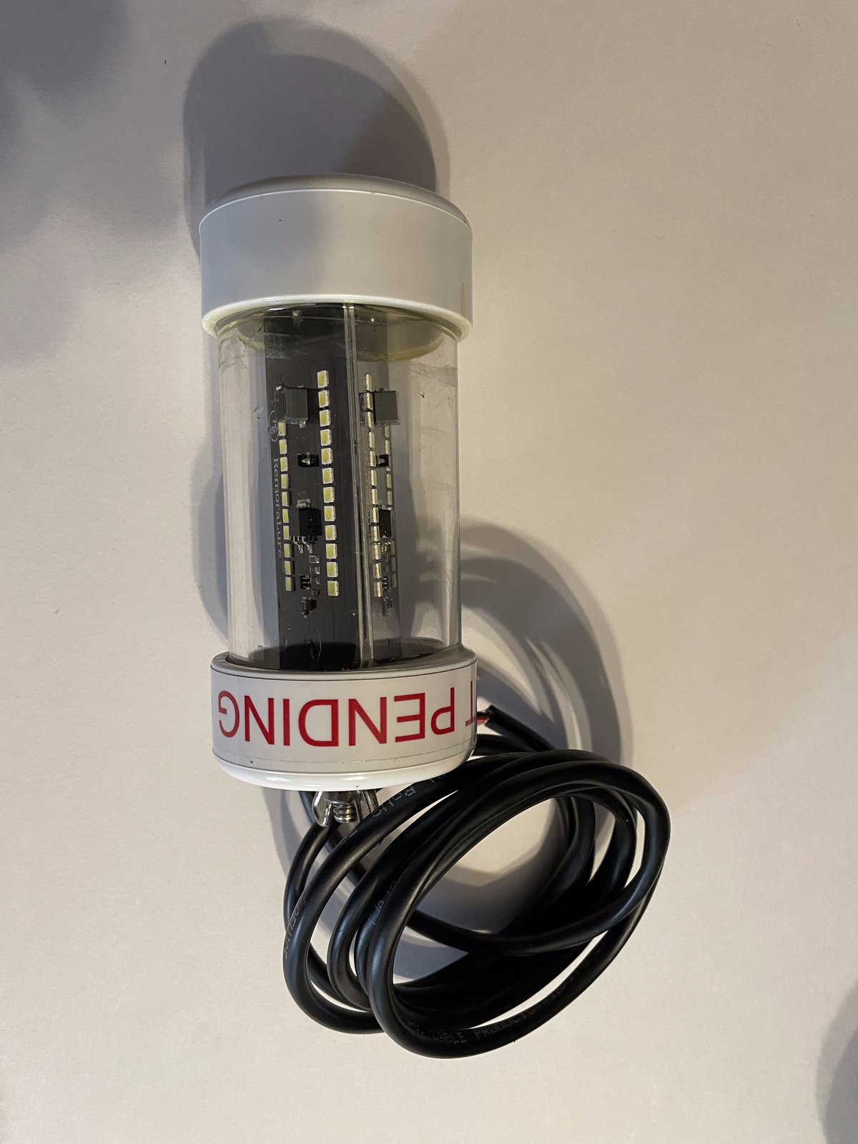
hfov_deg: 53.1
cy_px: 572
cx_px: 429
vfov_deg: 67.3
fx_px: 859
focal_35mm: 26
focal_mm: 4.2
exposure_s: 1/60
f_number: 1.6
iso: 160
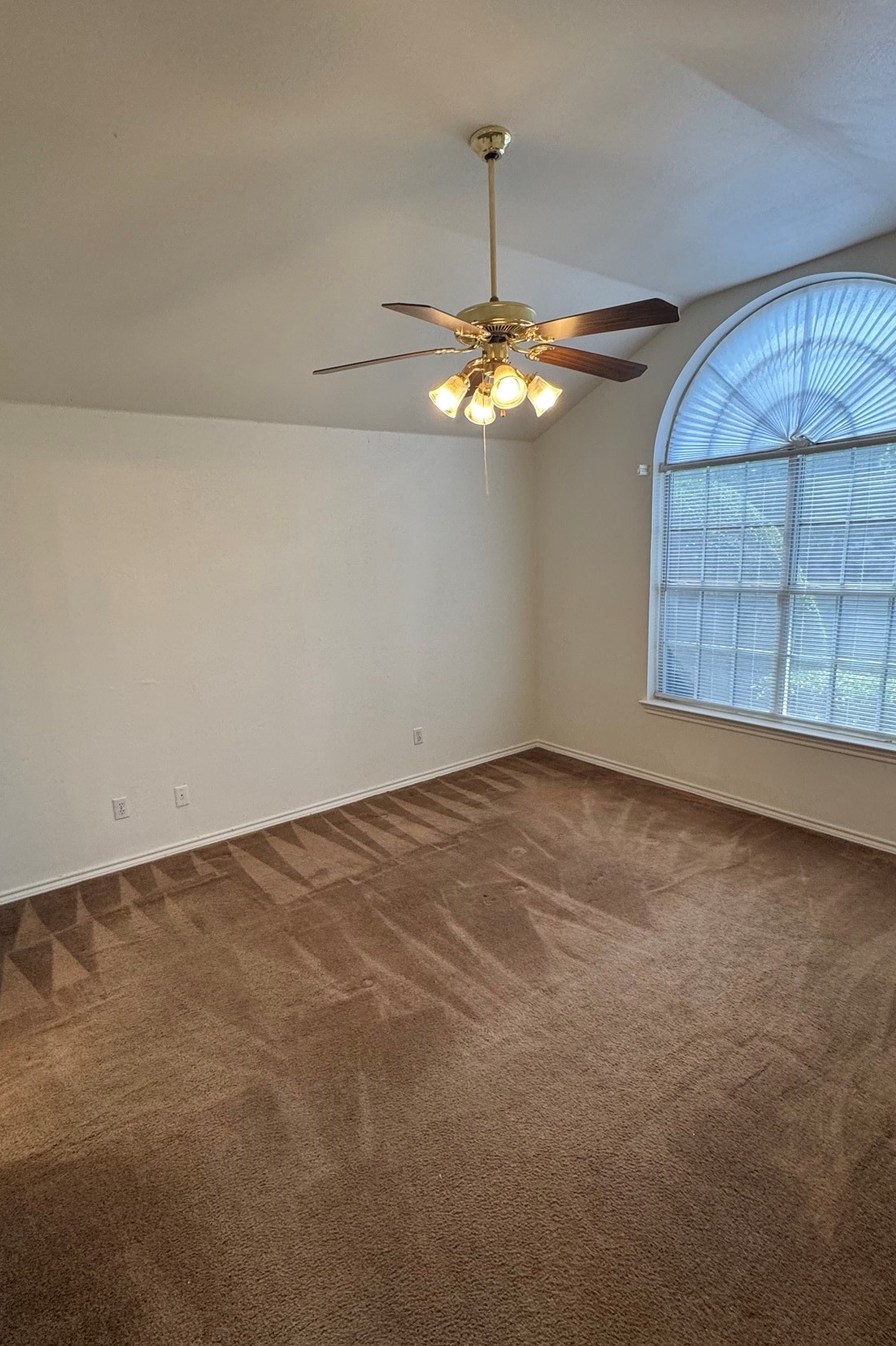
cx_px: 437
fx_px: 672
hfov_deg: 67.4
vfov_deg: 90.0
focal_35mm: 18
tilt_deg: -13.1
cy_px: 695
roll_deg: +3.1
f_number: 2.2
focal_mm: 2.22
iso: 200
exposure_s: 1/120
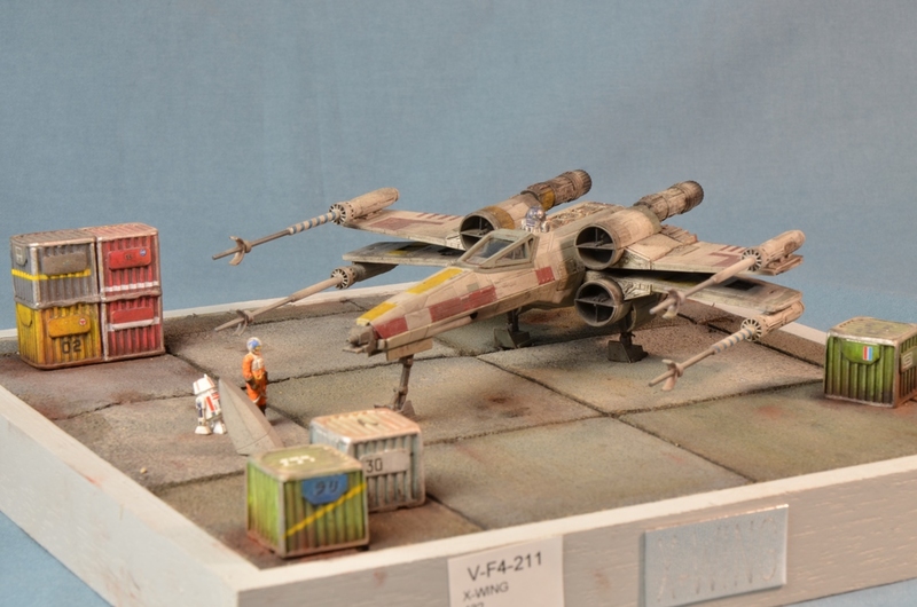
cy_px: 304
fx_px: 2669
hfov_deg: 19.5
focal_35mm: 105
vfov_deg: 13.0
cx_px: 458
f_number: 18
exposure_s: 1/2
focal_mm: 70
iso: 200
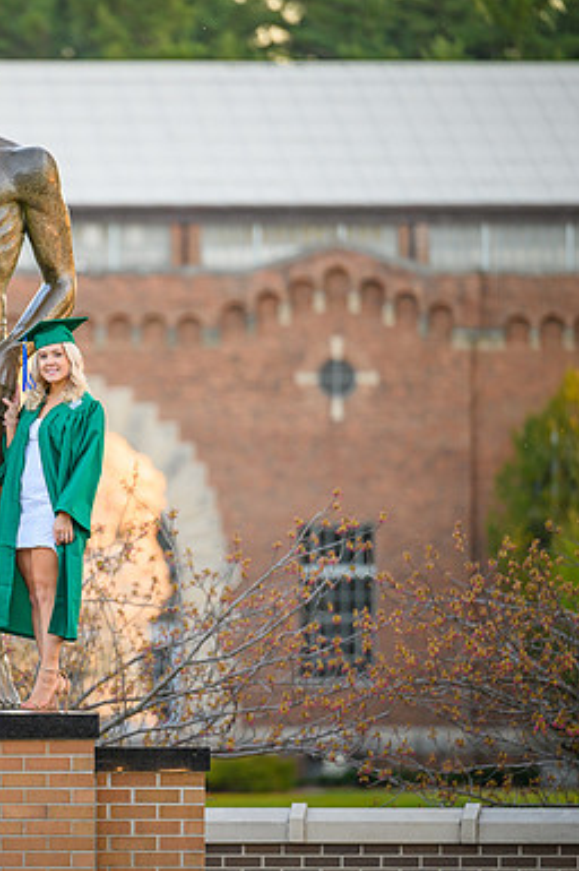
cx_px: 41
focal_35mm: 320
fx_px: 7733
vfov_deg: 6.4
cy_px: 456
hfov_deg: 4.3
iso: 220
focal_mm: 200
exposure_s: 1/320
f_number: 2.8
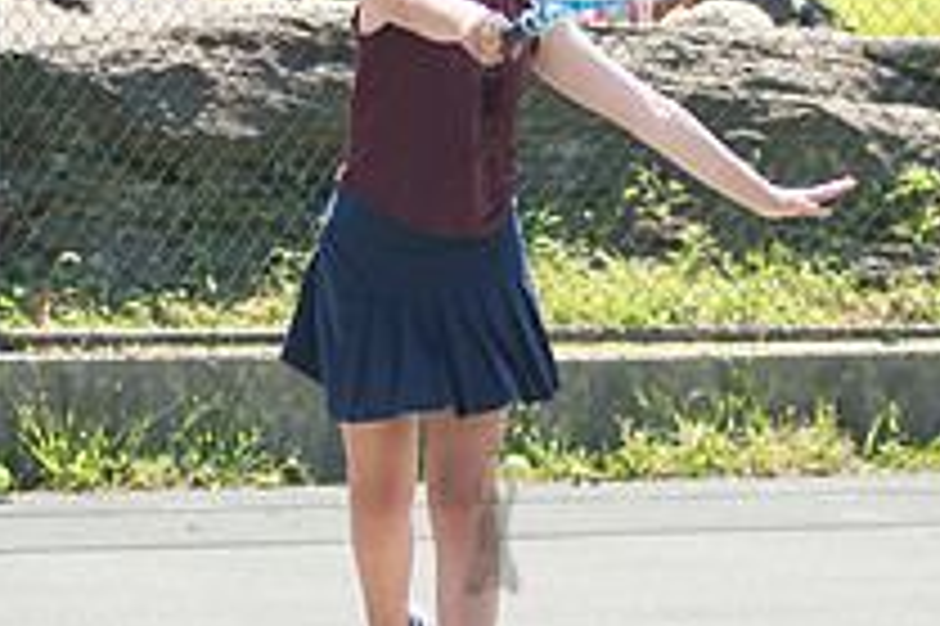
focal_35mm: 278
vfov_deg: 4.9
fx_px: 7253
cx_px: 490
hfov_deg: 7.4
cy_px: 79
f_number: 4
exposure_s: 1/500
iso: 125
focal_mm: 86
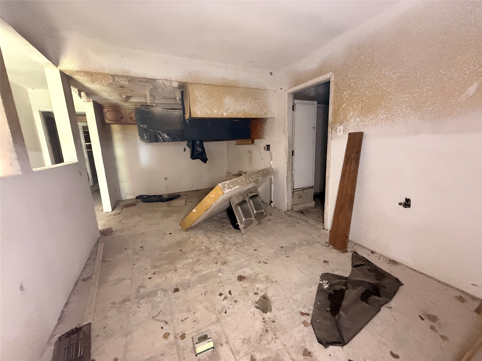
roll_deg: +1.9
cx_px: 241
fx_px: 195
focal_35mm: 14
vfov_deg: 85.7
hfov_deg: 102.1
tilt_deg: -10.7
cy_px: 180
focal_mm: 2.22
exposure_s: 1/60
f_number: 2.2
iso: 1250
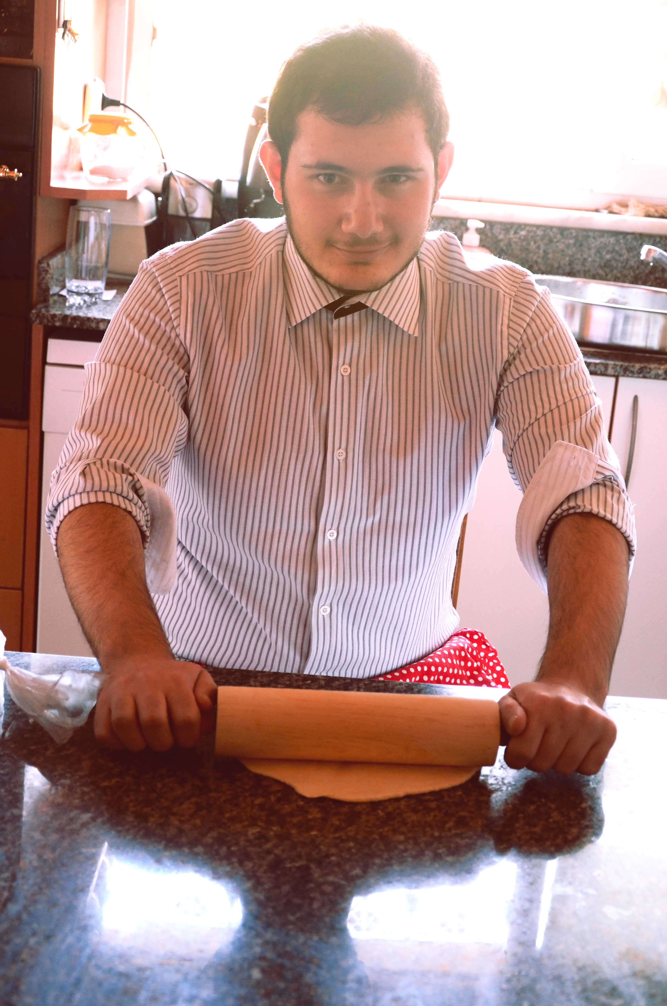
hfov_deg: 22.5
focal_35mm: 60
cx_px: 334
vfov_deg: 33.5
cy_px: 503
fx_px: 1675
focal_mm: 40
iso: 1100
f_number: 4.5
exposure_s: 1/30
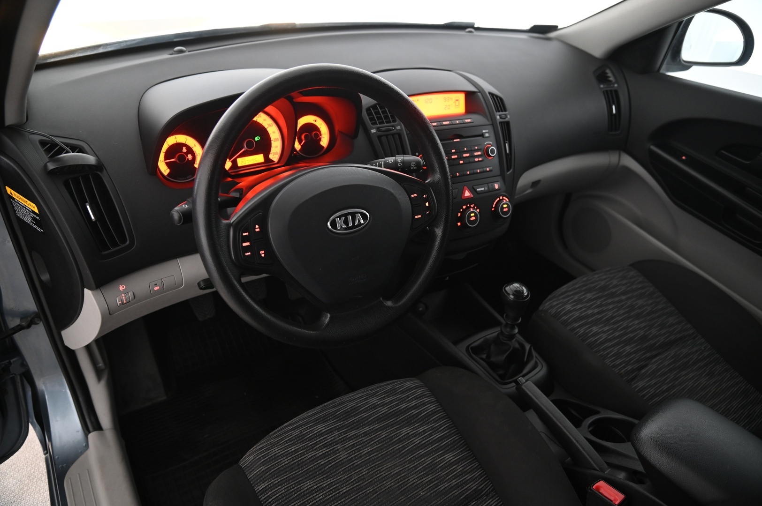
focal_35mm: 24
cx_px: 381
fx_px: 508
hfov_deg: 73.8
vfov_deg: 53.1
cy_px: 253
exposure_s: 1/15
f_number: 4
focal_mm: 24
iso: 2000
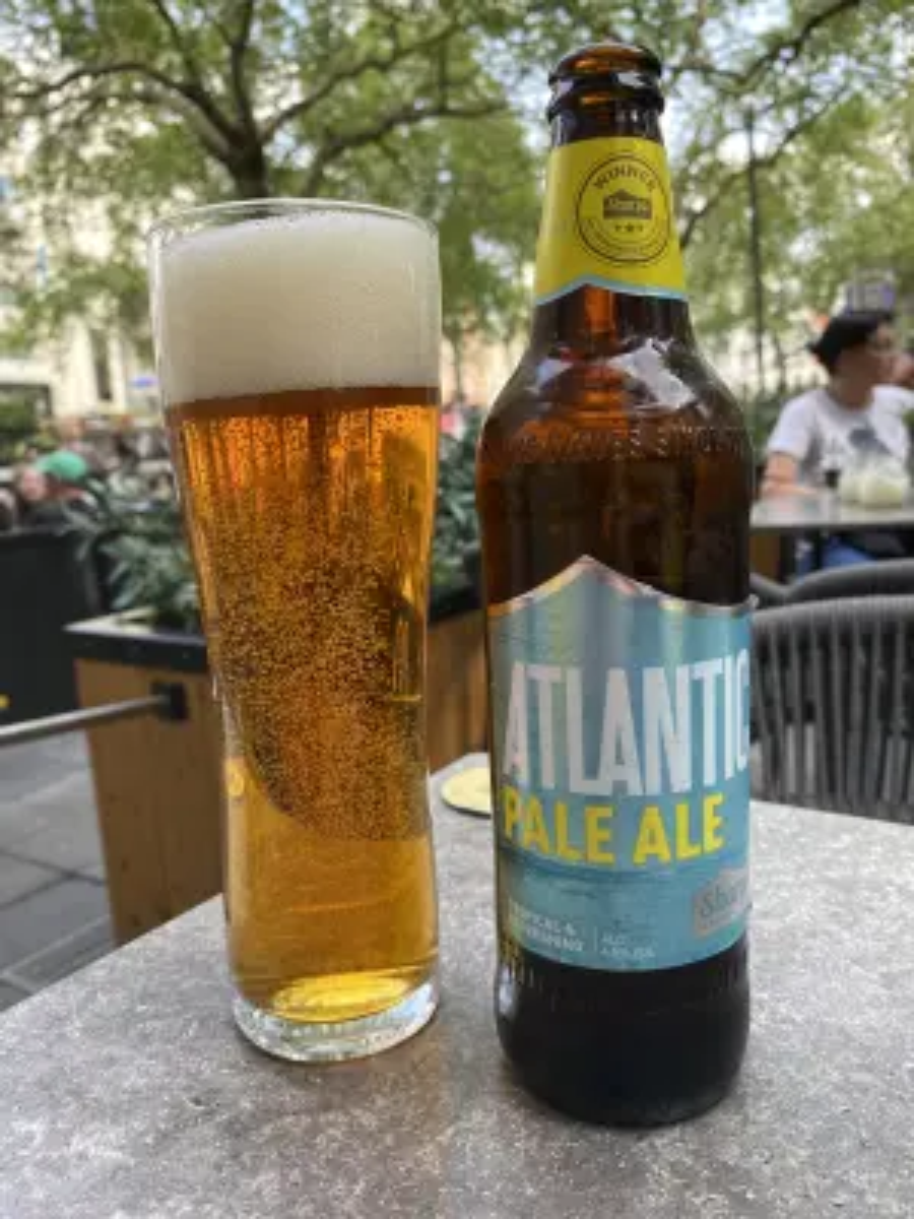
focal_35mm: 26
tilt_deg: -8.1
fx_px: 915
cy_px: 610
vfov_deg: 67.3
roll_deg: +4.9
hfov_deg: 53.1
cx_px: 457
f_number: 1.8
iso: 32
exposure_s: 1/136
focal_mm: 4.25
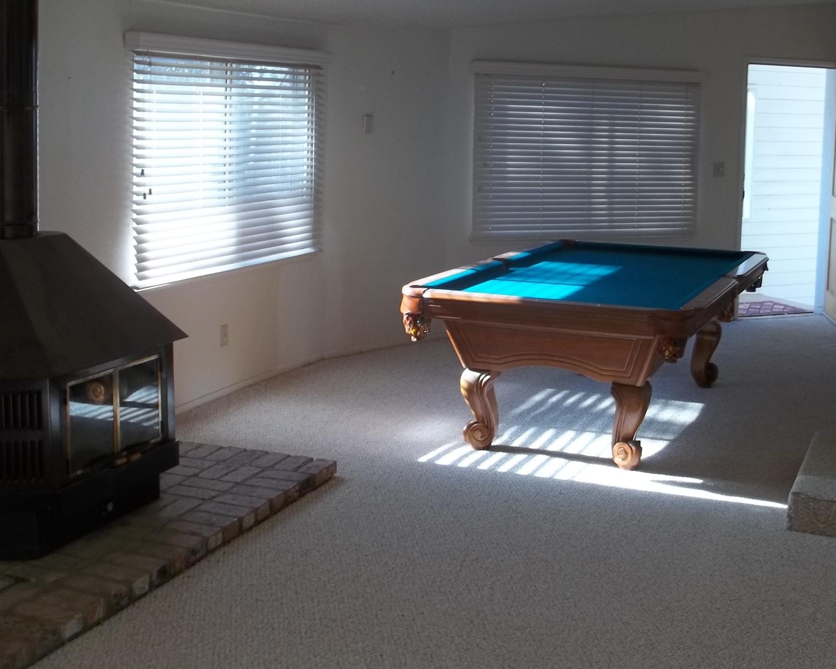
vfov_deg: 31.3
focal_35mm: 48
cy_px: 232
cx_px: 478
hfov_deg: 38.7
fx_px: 1188
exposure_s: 1/50
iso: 64
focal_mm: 5.9
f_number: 3.3
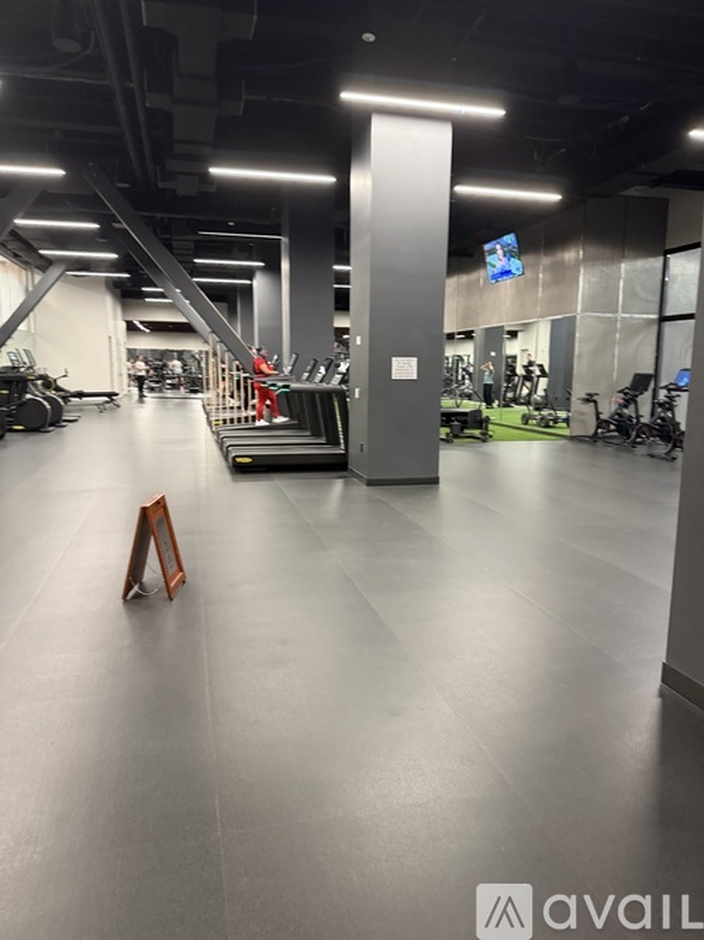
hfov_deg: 56.8
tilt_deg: -8.9
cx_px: 352
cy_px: 470
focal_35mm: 24
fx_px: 651
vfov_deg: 71.6
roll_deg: -0.7
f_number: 1.78
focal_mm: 6.76
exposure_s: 1/40
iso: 640
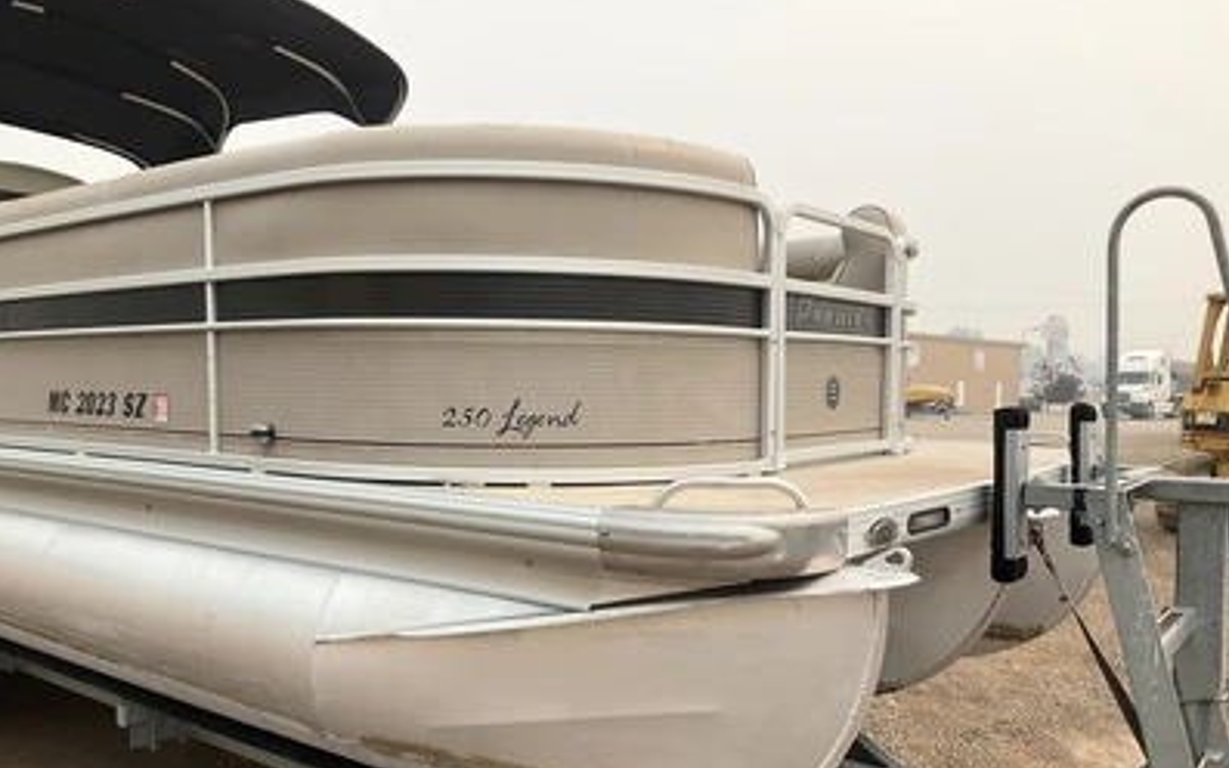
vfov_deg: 40.5
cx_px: 613
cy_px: 449
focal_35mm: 31
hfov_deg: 61.2
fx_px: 1038
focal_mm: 3
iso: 25
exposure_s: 1/1984
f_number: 1.8
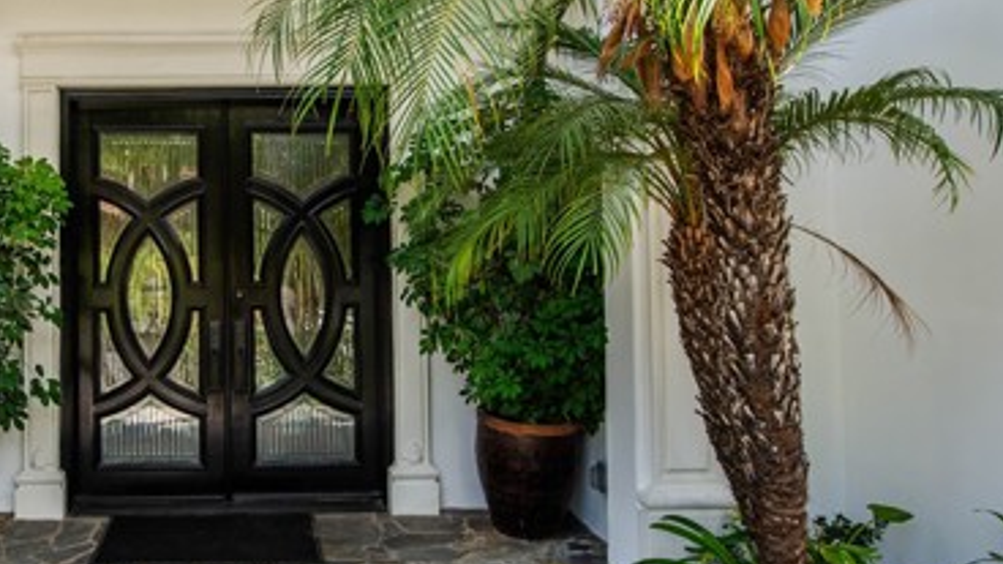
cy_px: 225
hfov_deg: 58.9
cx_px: 234
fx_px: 824
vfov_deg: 37.6
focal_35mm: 31
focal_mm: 17
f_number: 5.6
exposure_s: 1/400
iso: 400
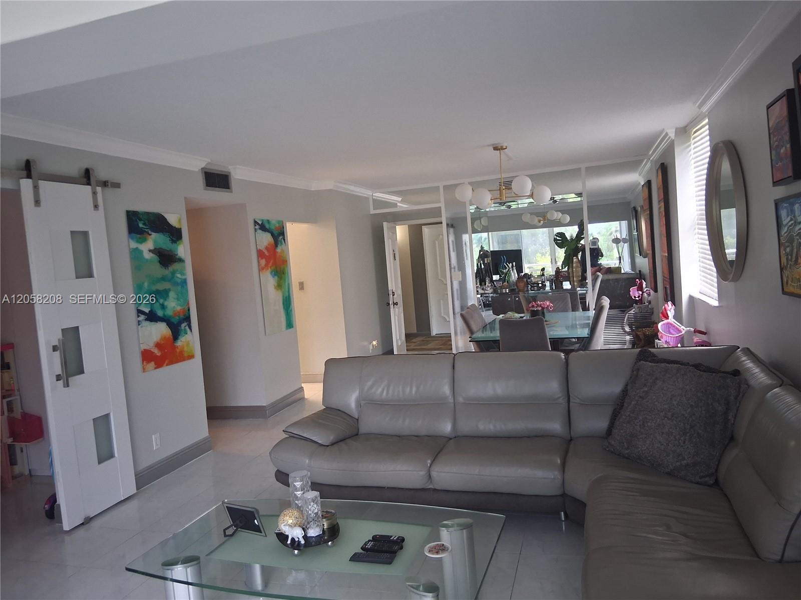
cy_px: 300
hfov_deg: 67.3
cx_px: 400
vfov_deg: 53.1
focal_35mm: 26
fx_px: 602
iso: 500
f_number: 1.8
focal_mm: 3.98
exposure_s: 1/60
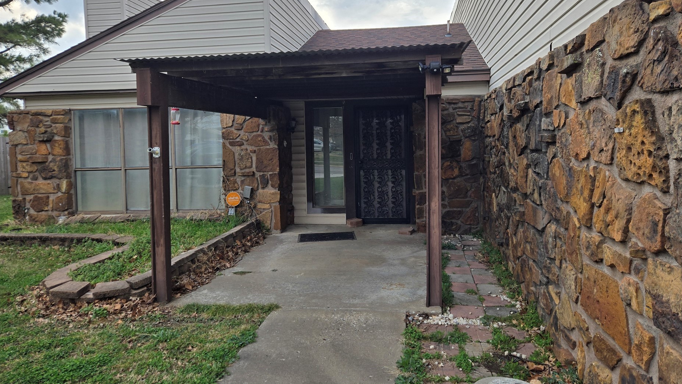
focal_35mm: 26
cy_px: 152
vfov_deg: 44.1
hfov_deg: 71.9
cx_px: 353
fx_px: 470
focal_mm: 5.4
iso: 25
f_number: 1.8
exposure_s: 1/1202
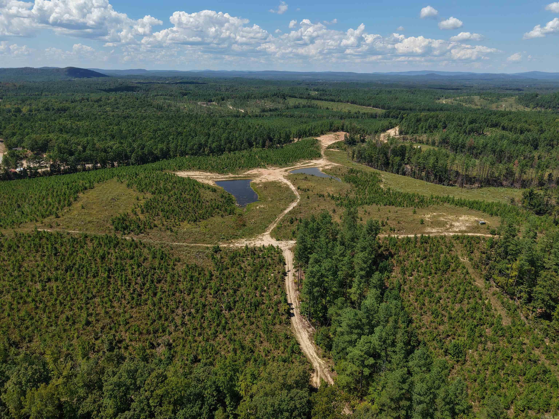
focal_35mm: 24
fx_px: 388
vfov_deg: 56.8
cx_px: 280
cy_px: 210
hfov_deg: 71.6
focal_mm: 8.67
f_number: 1.8
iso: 180
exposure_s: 1/6400
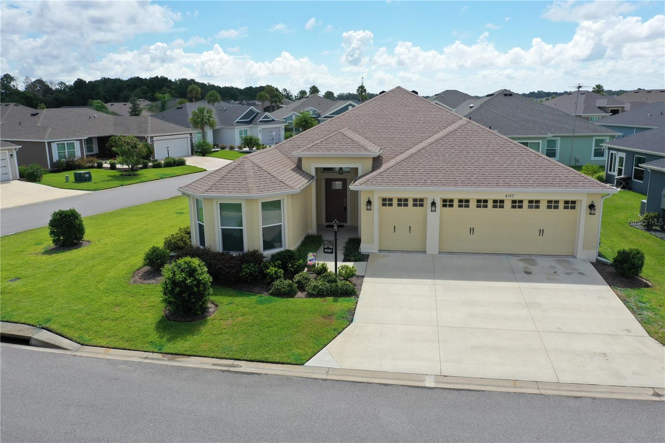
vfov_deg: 46.4
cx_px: 332
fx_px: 517
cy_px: 222
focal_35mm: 28
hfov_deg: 65.5
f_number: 5.6
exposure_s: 1/500
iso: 100
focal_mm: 10.26
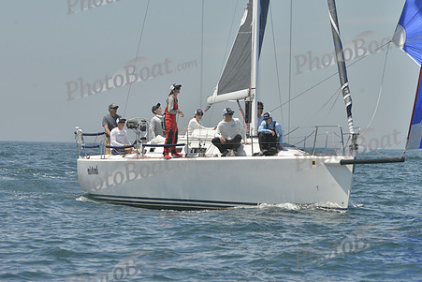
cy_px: 112
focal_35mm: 257
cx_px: 246
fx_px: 3013
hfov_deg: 8.0
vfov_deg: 5.4
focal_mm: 200
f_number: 9
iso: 280
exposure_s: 1/800
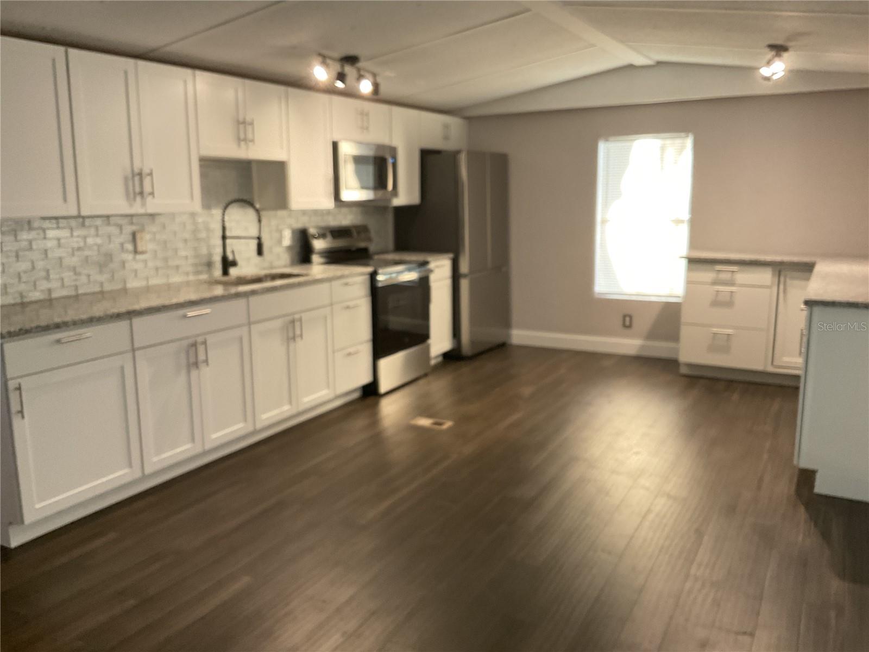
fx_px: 728
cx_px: 434
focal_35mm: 29
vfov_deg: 48.2
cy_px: 326
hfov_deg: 61.7
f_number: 1.8
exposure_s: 1/60
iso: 250
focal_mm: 3
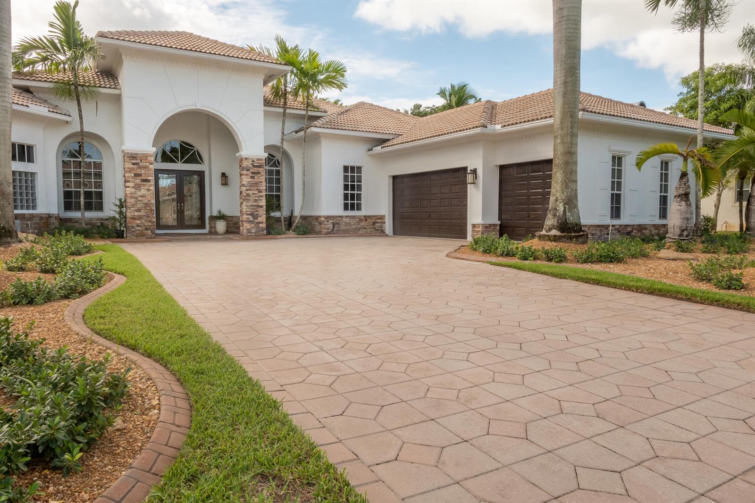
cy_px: 252
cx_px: 378
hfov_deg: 73.8
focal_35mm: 24
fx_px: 503
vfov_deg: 53.1
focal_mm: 16
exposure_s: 1/110
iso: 200
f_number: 20
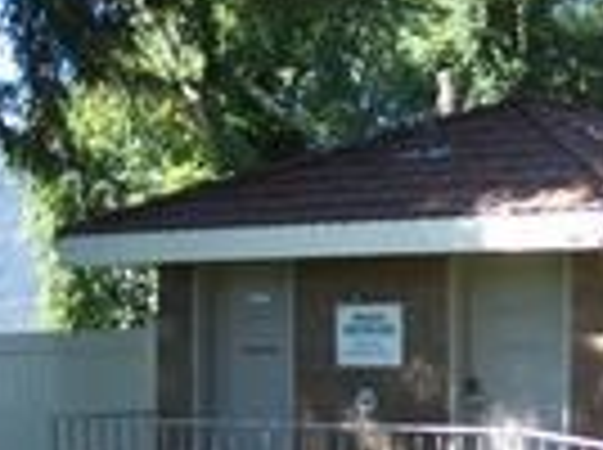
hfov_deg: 18.1
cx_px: 666
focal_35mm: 105
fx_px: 1826
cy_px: 364
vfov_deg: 14.0
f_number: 2.8
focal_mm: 8
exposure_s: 1/500
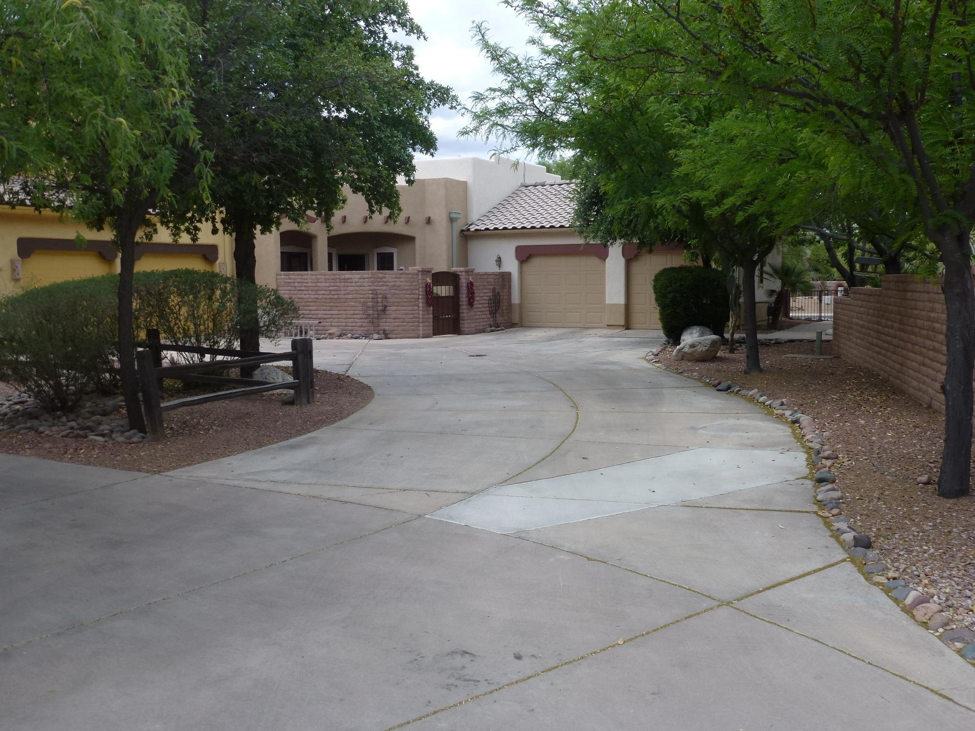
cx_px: 488
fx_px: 845
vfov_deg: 46.8
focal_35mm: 30
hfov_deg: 60.0
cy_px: 366
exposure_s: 1/800
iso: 100
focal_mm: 5.4
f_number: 3.5
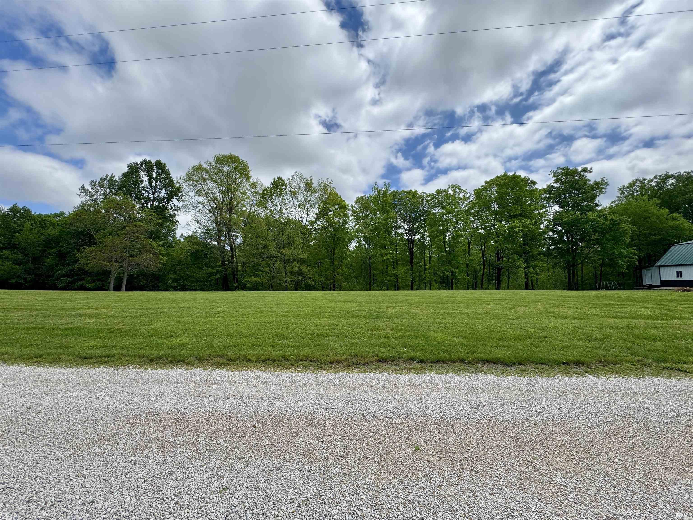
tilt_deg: +4.0
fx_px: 280
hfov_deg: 102.1
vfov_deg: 85.7
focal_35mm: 14
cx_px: 346
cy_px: 260
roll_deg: +0.6
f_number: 2.2
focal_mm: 2.22
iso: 50
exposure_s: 1/1637
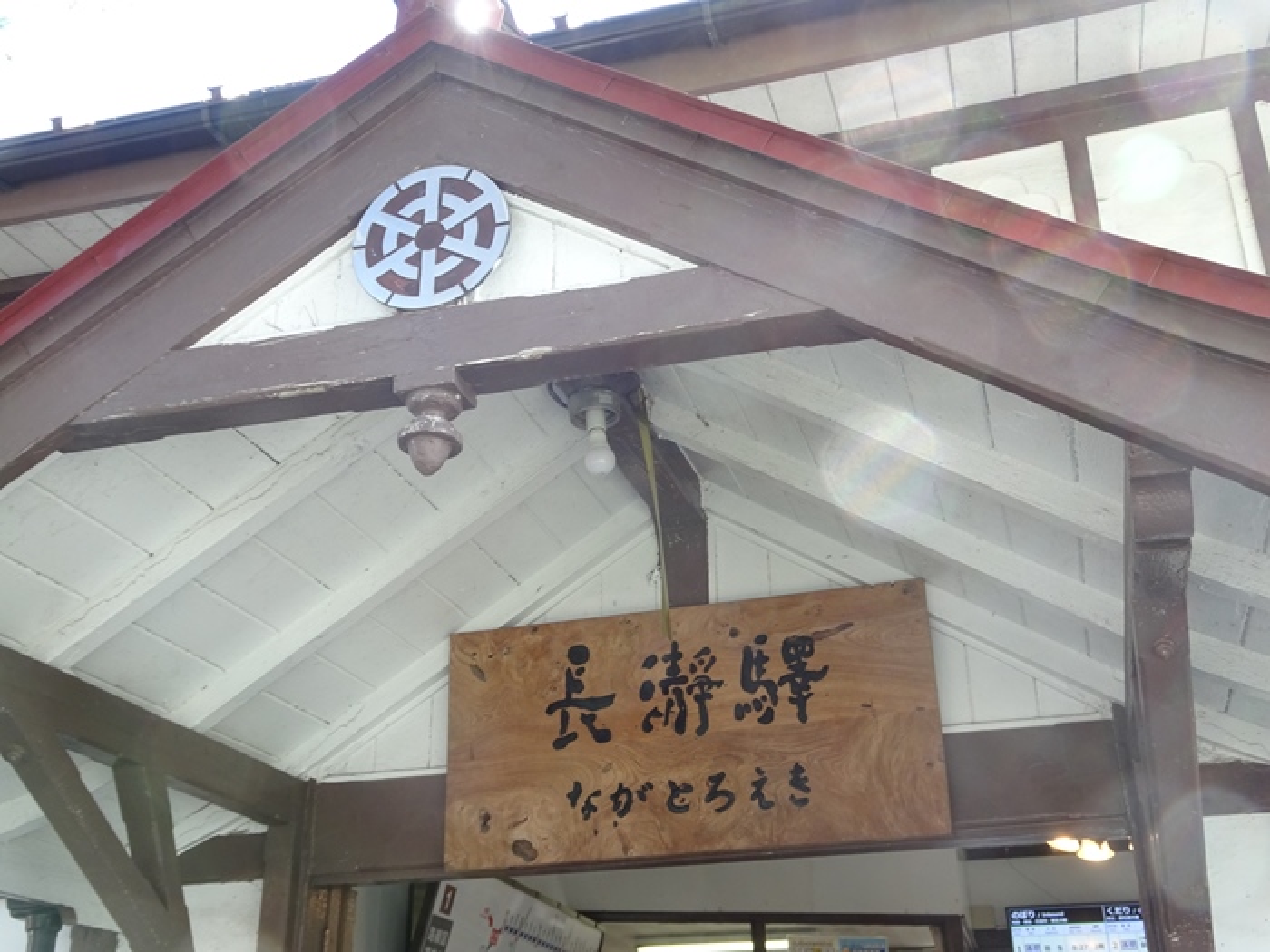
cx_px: 635
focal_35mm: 37
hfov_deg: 50.1
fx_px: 1357
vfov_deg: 38.7
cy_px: 476
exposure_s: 1/40
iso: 100
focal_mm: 6.37
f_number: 4
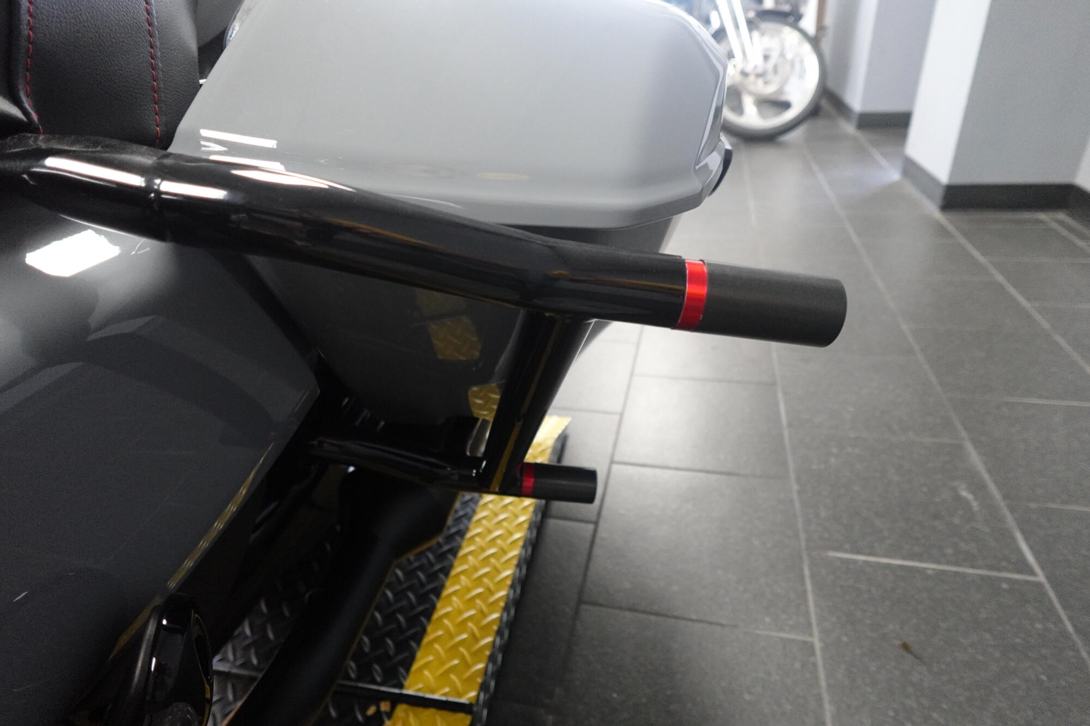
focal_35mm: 20
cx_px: 545
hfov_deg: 84.0
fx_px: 605
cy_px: 363
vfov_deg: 61.9
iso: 2000
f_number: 2
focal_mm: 7.6
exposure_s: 1/100
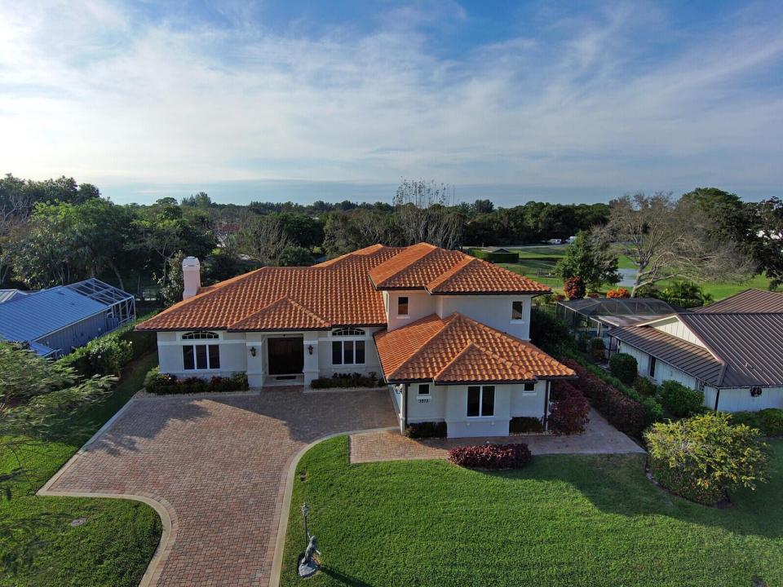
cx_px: 392
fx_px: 475
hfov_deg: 79.0
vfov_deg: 63.4
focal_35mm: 21
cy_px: 294
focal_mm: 3.7
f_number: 2.8
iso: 100
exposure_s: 1/2043
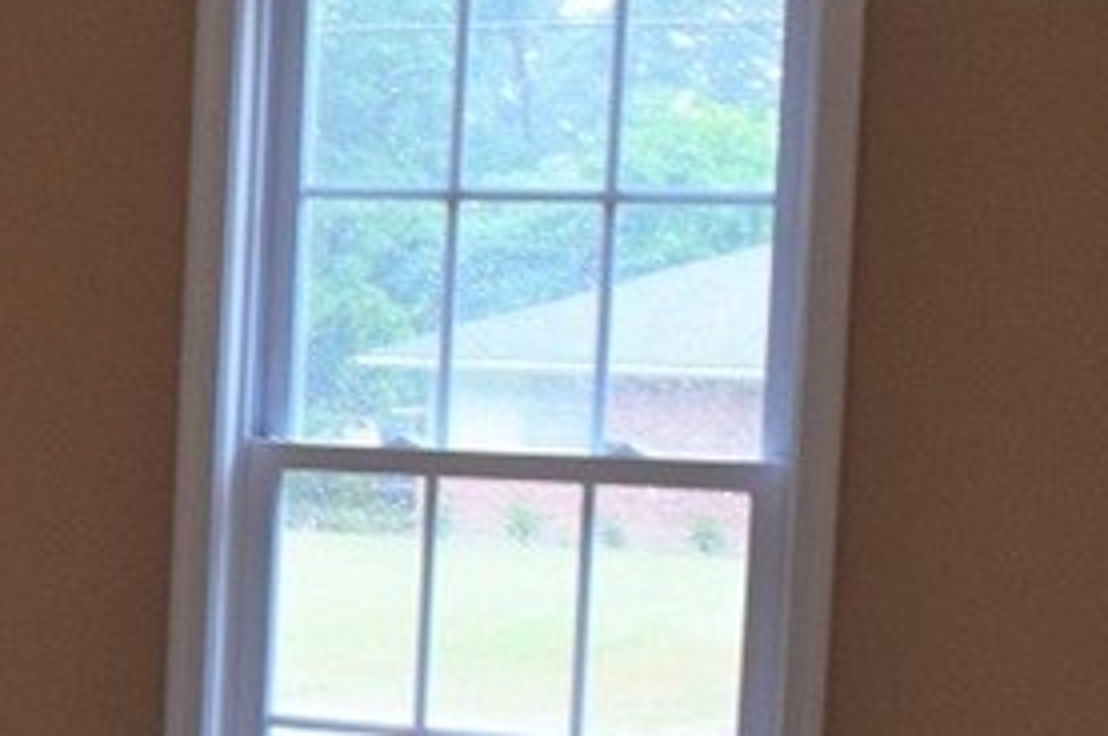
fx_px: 3259
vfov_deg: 12.8
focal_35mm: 106
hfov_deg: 17.4
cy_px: 688
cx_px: -540
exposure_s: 1/60
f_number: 8
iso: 1600
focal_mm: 18
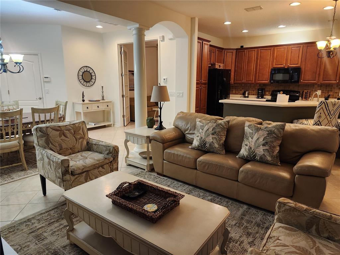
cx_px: 170
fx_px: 226
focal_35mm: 23
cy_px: 128
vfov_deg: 58.9
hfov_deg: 73.9
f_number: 1.8
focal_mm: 5.4
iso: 400
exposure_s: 1/120
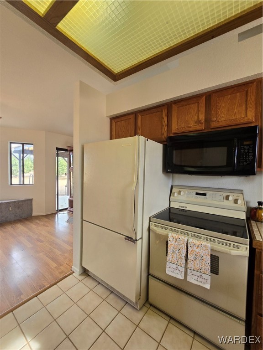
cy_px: 175
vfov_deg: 106.2
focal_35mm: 13
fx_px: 132
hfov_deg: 89.9
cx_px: 132
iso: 80
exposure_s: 1/60
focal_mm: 2.2
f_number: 2.2
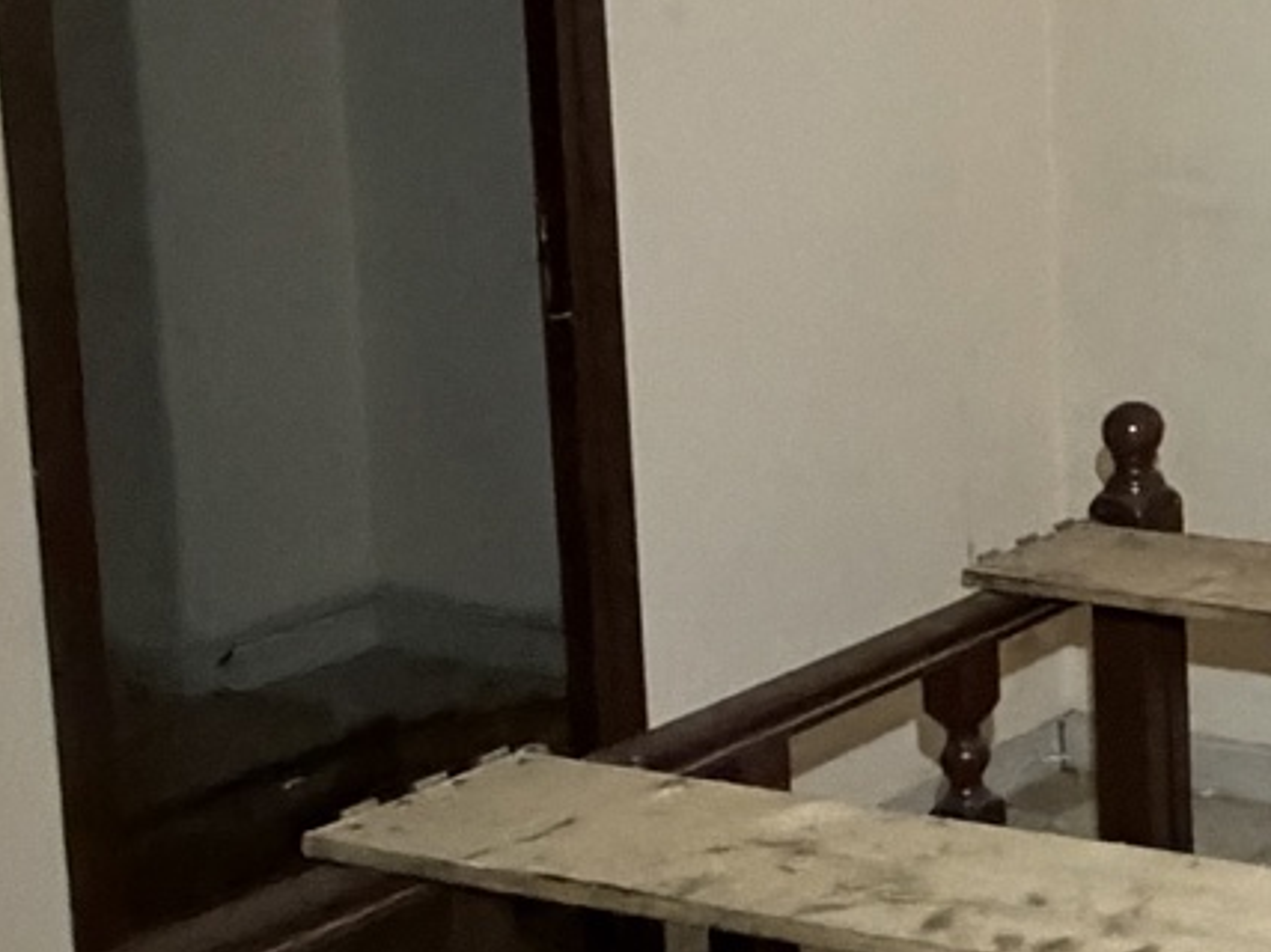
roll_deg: -0.8
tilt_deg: -7.5
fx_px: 2313
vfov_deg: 22.8
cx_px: 2063
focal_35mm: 63
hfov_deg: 22.8
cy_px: 119
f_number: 2.2
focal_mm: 2.22
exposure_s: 1/60
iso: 1000
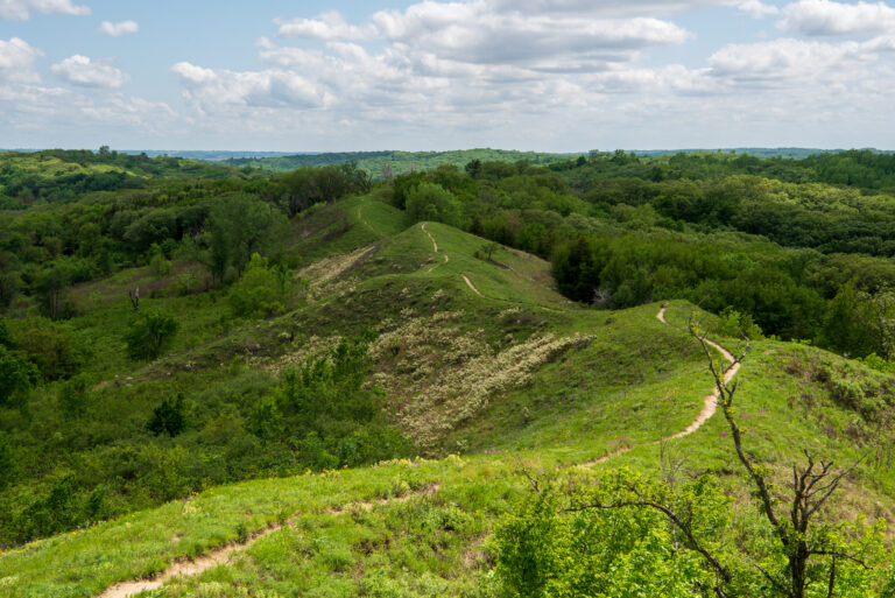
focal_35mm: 50
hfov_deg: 39.6
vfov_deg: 27.0
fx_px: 1244
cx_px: 448
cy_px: 299
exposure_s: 1/100
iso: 100
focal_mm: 50
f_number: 13
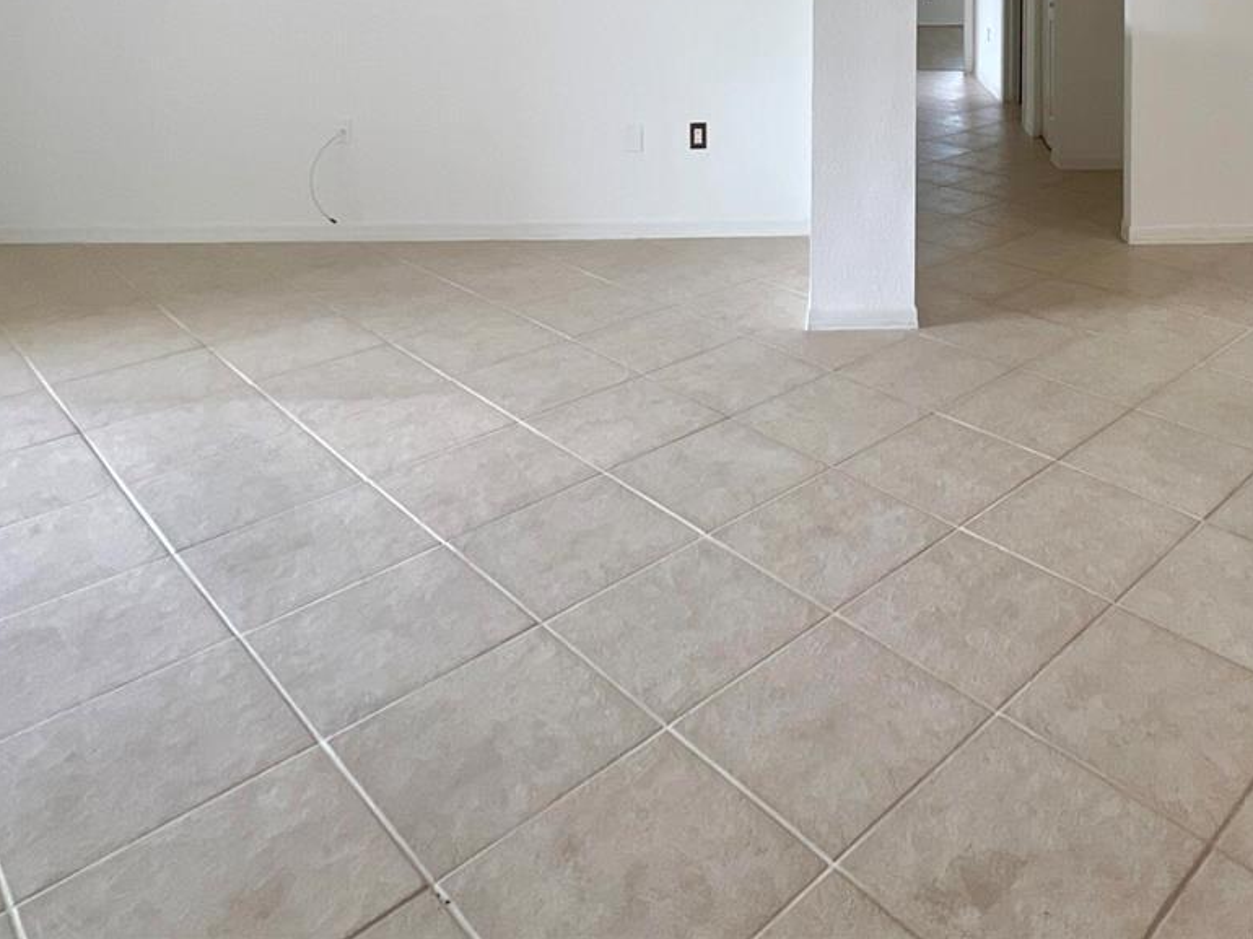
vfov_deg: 42.9
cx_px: 906
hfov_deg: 62.4
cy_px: -35
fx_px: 977
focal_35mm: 27
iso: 100
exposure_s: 1/99
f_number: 1.8
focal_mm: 1.57
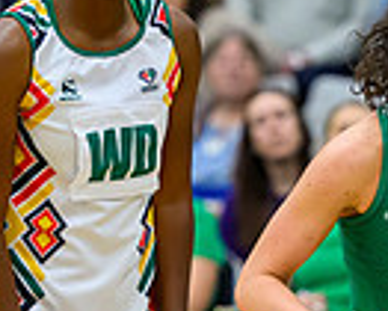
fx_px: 8883
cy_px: 431
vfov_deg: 2.0
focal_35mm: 773
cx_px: 510
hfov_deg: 2.5
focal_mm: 150
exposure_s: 1/1000
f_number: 2.8
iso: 4000
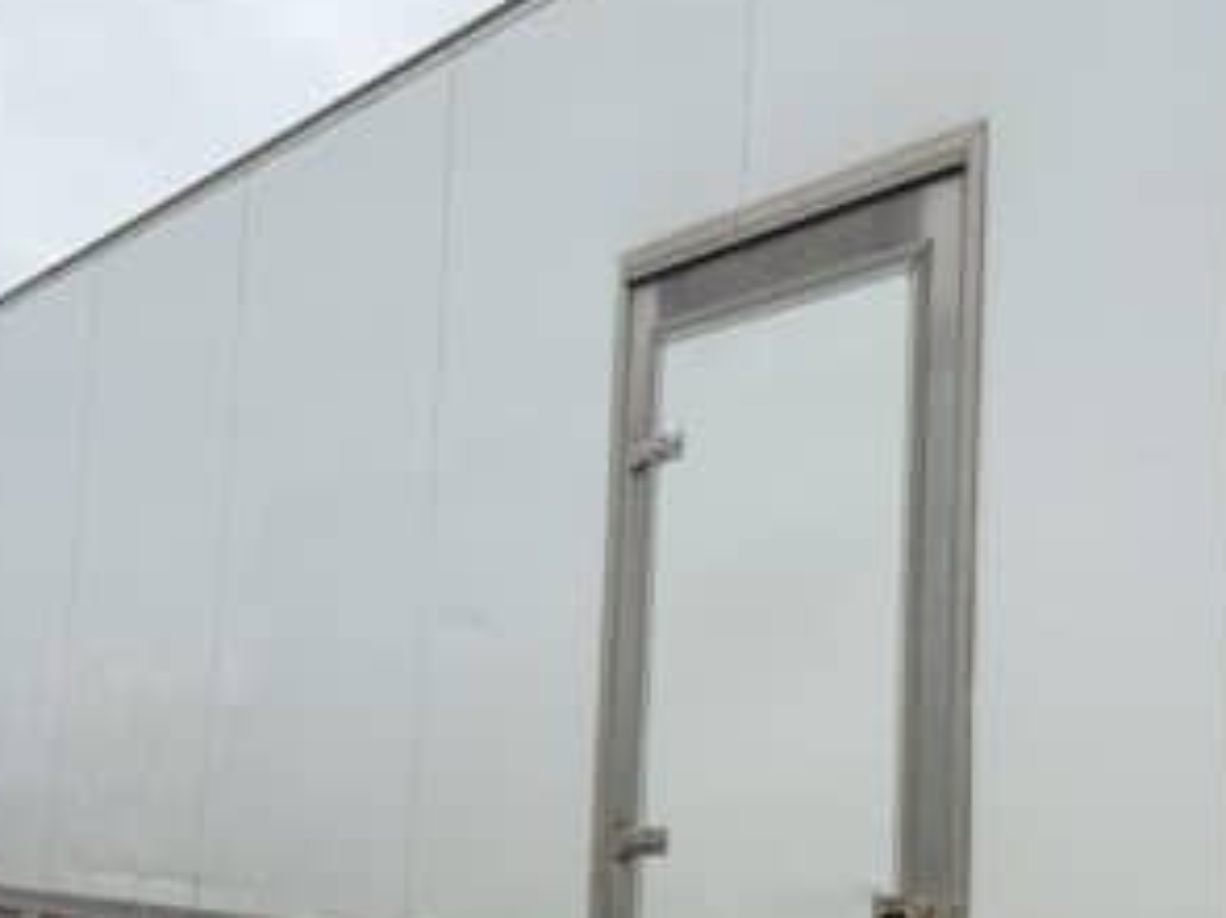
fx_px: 1734
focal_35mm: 49
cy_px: 643
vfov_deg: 29.3
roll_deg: -0.3
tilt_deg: +6.6
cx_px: 788
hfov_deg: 38.6
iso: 80
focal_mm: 6.76
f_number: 1.78
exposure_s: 1/2110
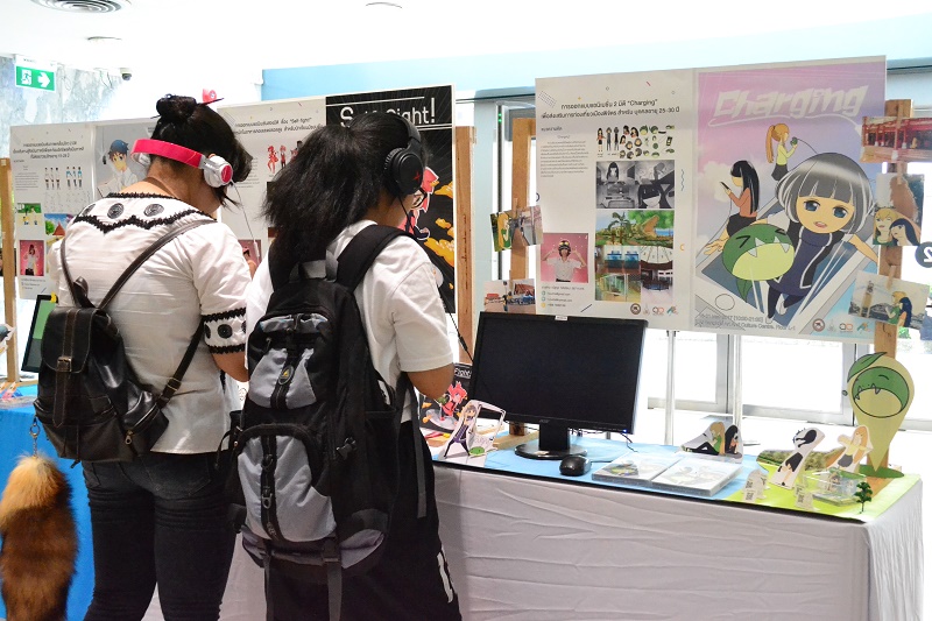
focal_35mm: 42
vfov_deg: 31.9
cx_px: 466
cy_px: 310
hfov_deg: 46.4
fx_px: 1087
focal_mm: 28
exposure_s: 1/200
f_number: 7.1
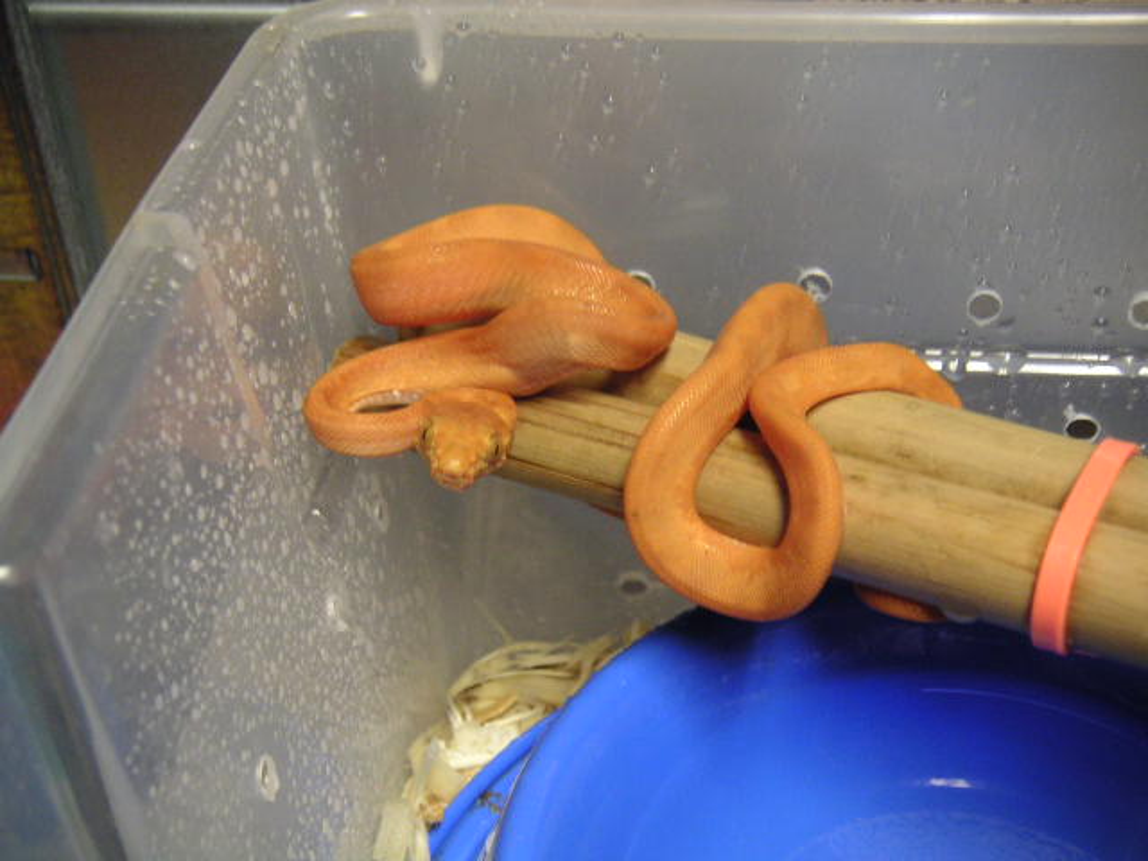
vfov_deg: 30.3
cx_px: 574
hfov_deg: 39.7
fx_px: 1592
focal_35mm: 48
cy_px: 430
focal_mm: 7.5
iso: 100
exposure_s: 1/4
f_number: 2.9
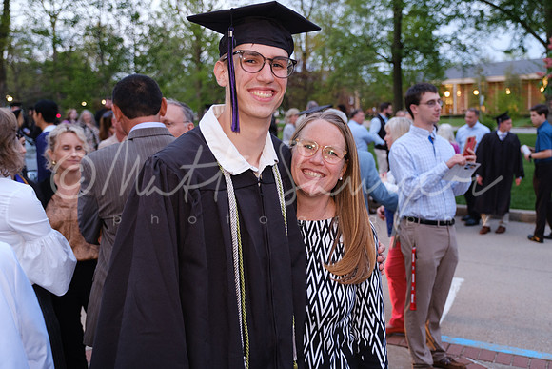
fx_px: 598
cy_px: 184
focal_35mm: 39
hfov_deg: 49.5
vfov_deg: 34.2
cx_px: 276
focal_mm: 25.7
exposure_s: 1/60
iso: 1600
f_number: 2.8
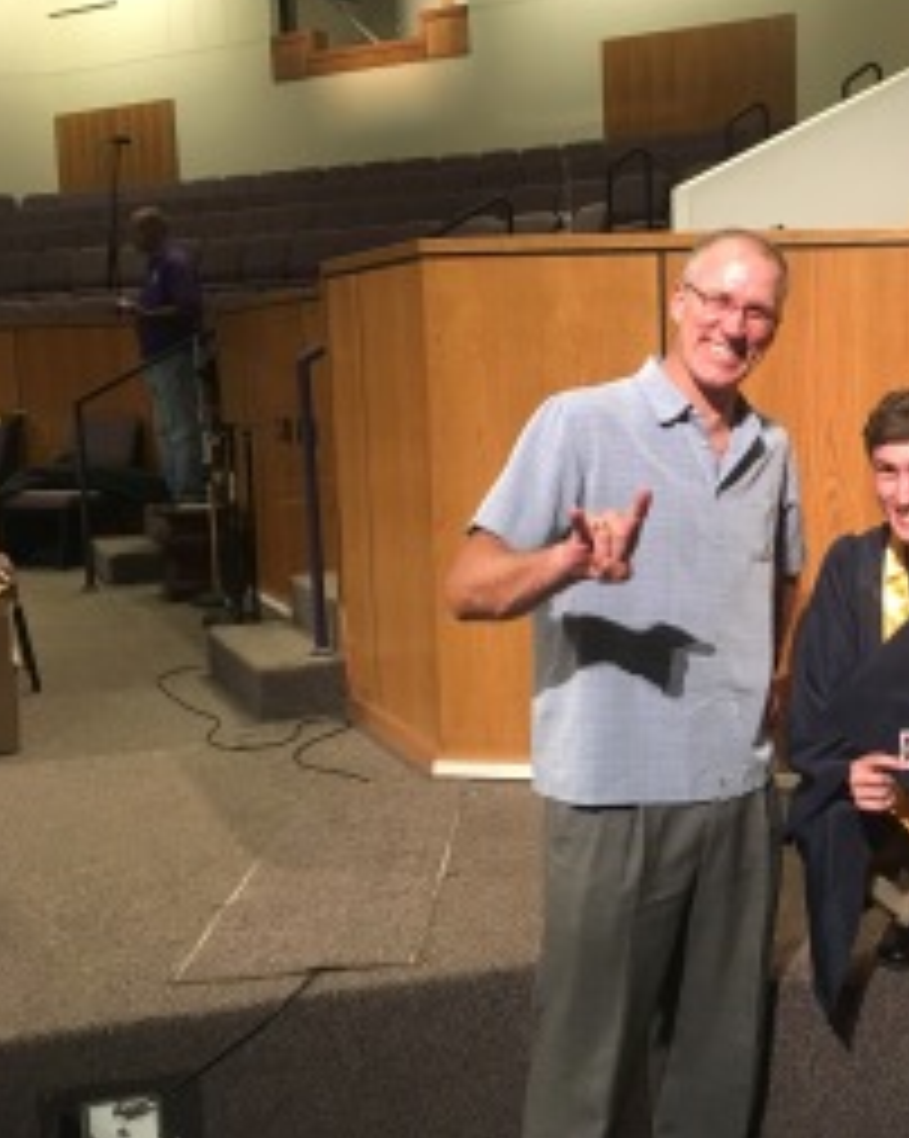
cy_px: 549
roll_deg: +1.4
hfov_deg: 34.6
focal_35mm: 41
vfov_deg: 44.8
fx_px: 1380
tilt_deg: -6.1
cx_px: 796
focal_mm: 4.15
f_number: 2.2
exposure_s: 1/15
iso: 200
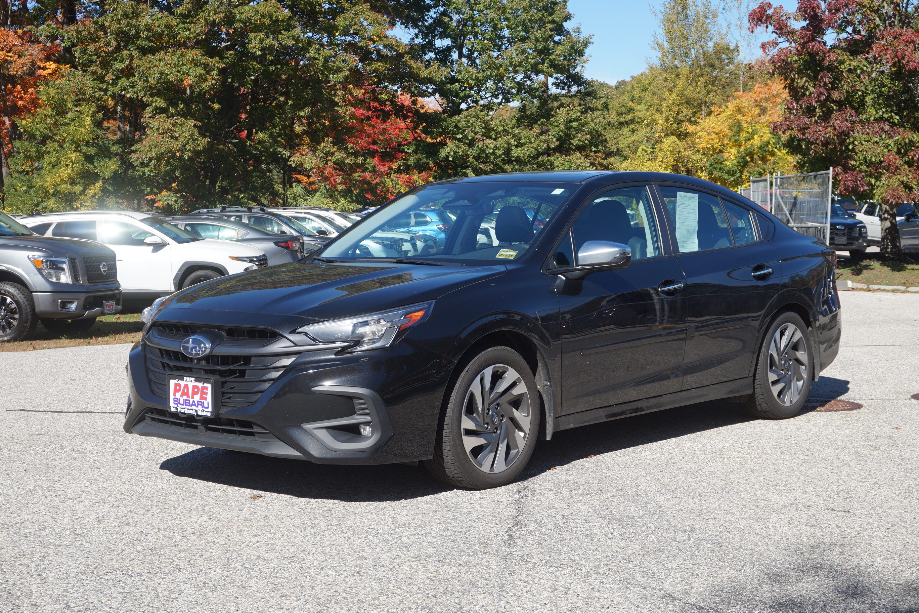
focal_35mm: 52
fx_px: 1340
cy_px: 306
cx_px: 460
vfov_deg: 25.8
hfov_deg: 37.9
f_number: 8
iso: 100
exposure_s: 1/200
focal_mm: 35
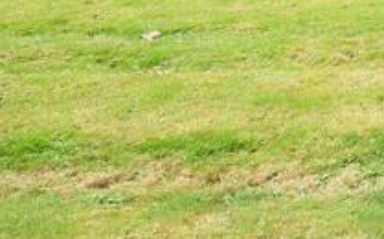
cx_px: 728
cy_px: -188
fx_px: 836
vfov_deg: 14.4
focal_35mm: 80
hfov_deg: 18.7
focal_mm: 16
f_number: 7.1
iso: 100
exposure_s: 1/80
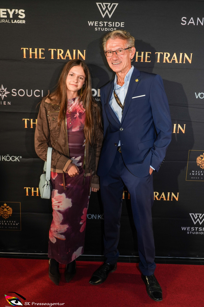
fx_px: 298
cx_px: 103
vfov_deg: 54.4
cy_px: 156
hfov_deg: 37.8
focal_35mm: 35
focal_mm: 34
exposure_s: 1/60
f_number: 5
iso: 400
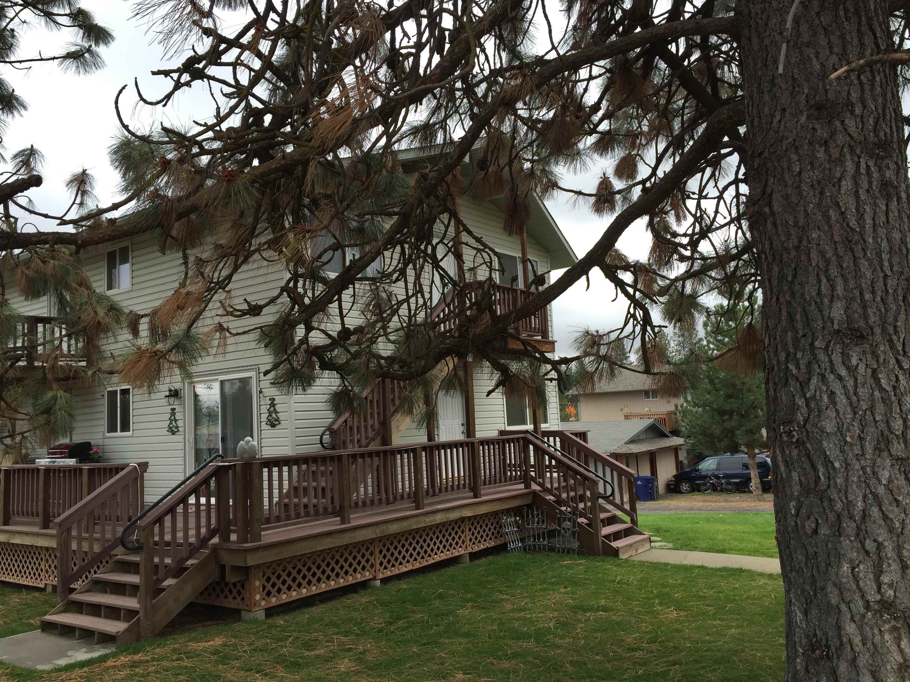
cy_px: 341
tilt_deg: +8.3
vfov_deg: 48.2
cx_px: 455
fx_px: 762
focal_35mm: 29
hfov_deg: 61.7
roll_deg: +2.9
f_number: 2.2
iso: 32
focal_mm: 4.15
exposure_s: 1/391
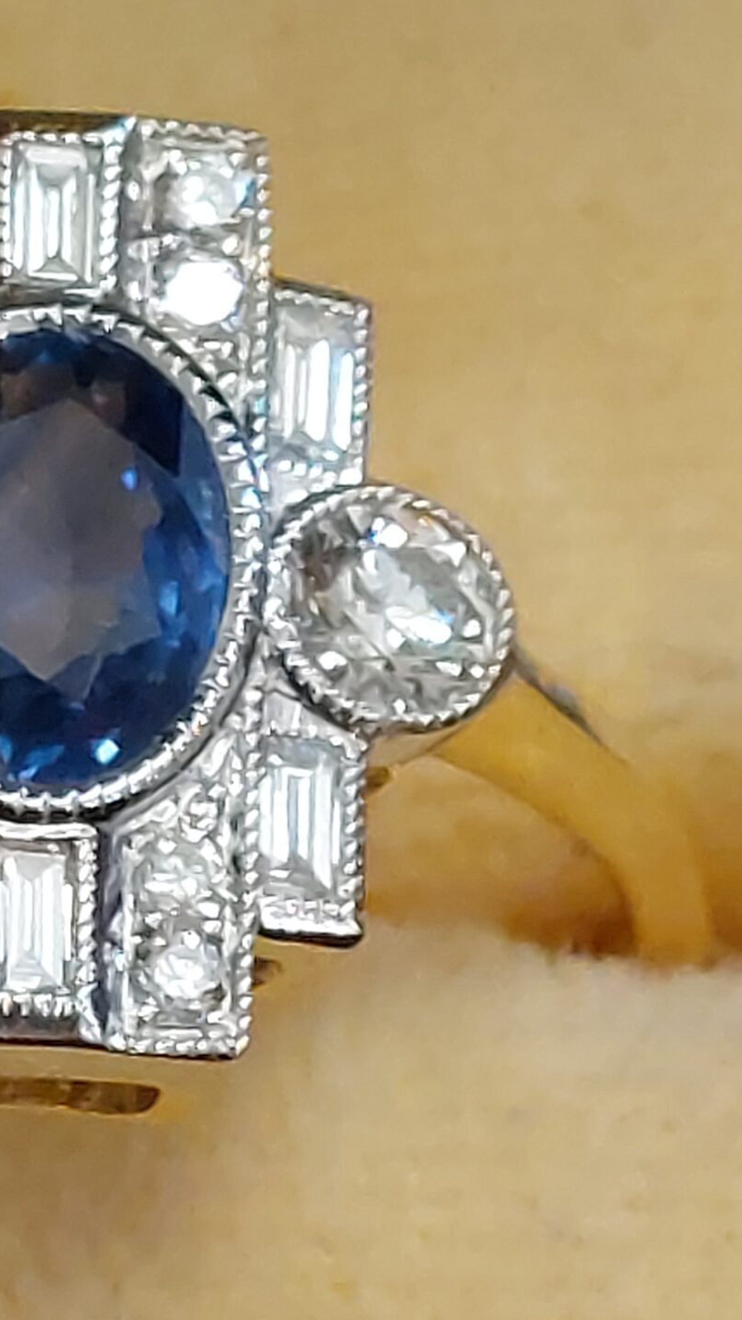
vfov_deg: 41.3
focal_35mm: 49
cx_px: -18
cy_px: 398
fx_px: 1715
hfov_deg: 23.3
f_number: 1.8
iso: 100
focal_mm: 5.23
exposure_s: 1/50
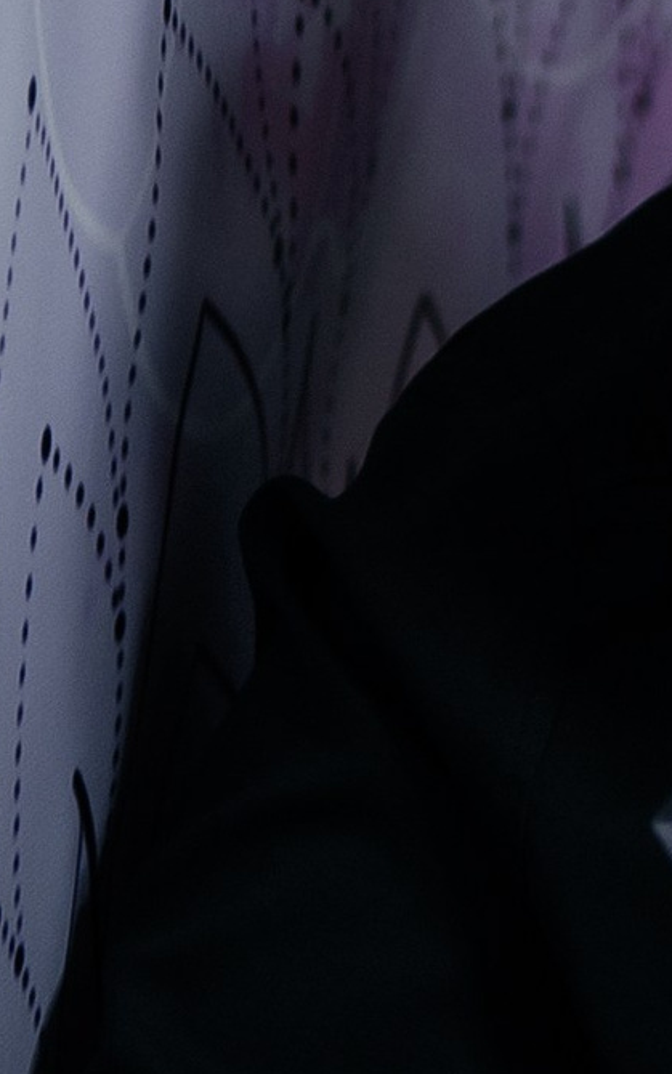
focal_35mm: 263
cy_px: 800
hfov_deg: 4.9
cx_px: 1434
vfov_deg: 8.0
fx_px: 7703
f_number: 1.8
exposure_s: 1/250
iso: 250
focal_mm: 45
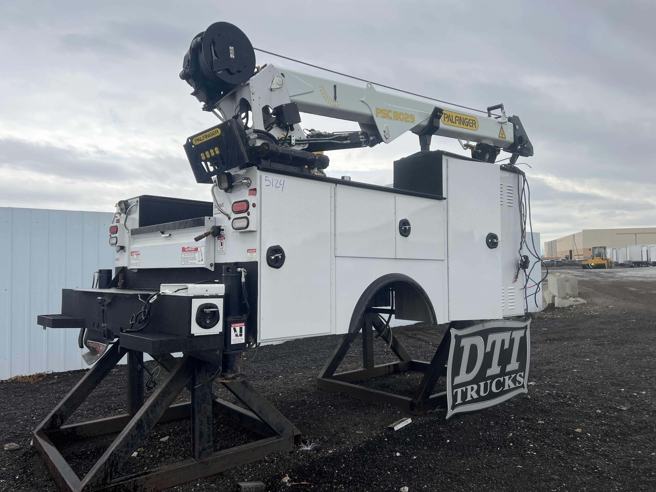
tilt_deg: +3.8
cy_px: 251
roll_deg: +2.4
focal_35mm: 27
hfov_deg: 65.3
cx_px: 328
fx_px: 512
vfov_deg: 51.3
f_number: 1.5
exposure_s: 1/2841
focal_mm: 5.7
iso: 50
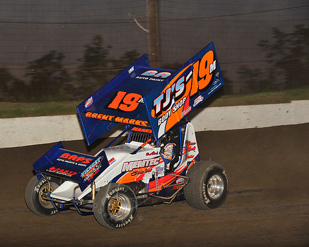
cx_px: 125
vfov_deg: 11.3
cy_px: 124
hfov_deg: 14.1
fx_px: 1252
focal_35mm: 137
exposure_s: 1/320
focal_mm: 120
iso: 1000
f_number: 7.1
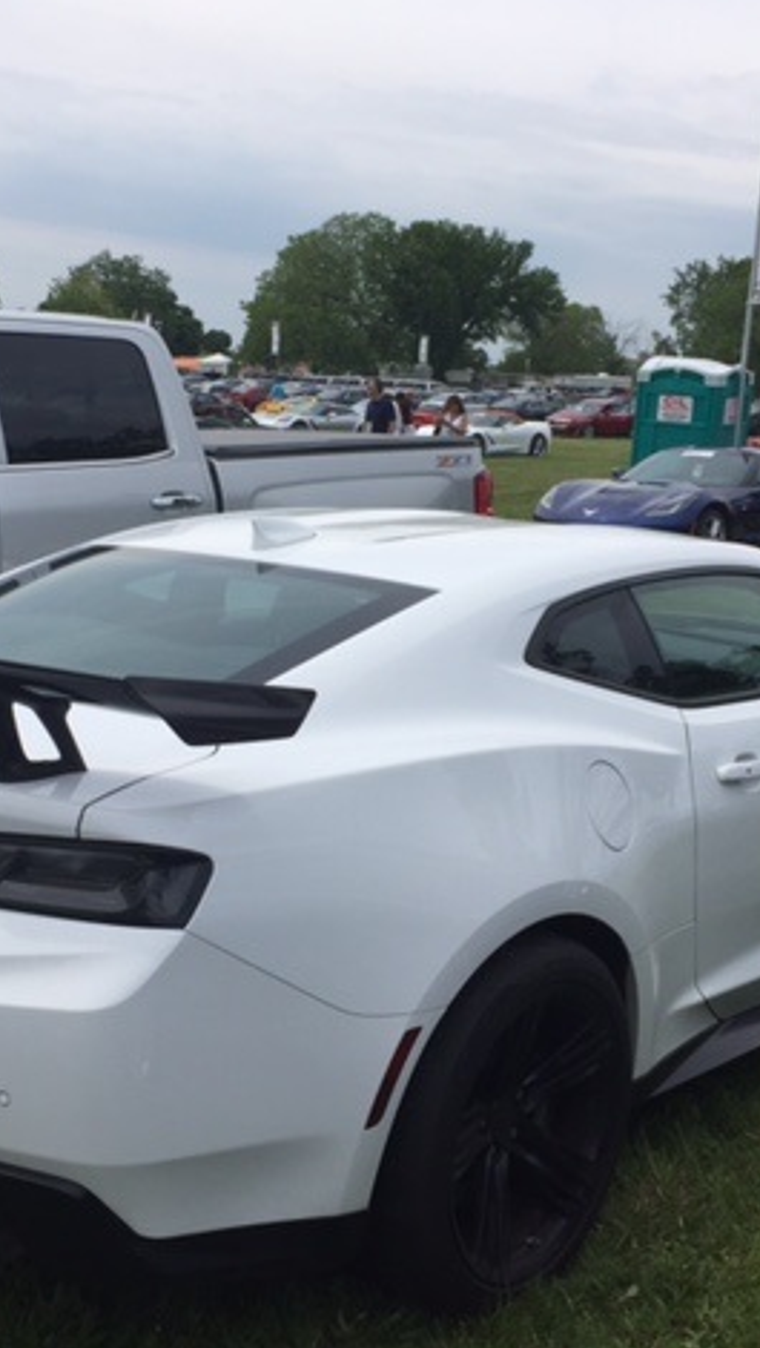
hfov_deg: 27.7
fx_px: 1538
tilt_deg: -10.7
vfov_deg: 47.3
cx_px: 333
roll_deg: -3.8
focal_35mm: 43
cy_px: 663
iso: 32
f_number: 2.2
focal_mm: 4.15
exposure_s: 1/3300
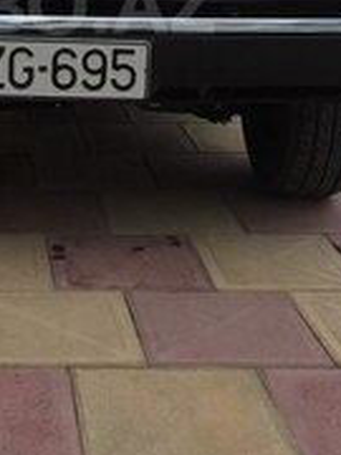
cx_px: 20
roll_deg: +0.1
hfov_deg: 18.1
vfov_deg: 23.4
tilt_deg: -7.6
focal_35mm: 80
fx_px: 1051
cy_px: 5
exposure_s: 1/599
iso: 32
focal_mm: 4.15
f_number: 2.2
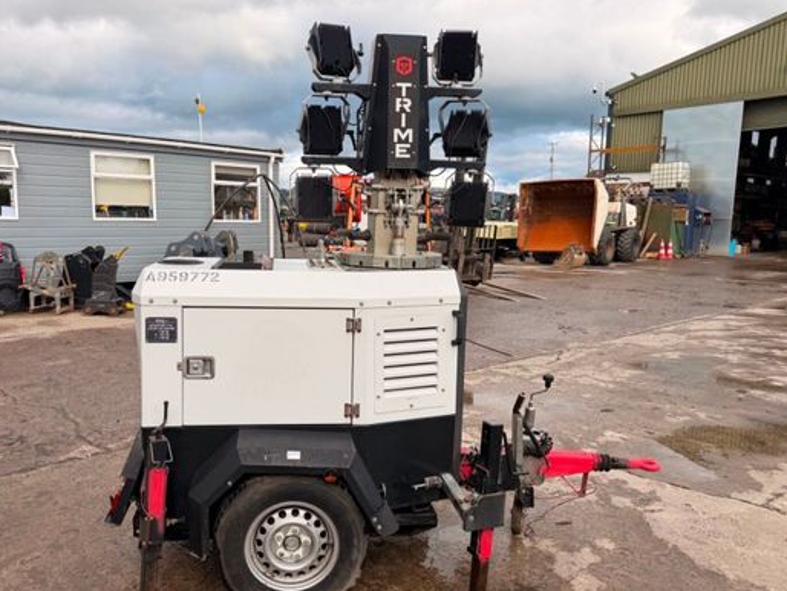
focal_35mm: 28
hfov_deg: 63.1
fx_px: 637
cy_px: 314
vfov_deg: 49.8
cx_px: 331
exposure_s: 1/2169
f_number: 1.78
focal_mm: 6.76
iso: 80
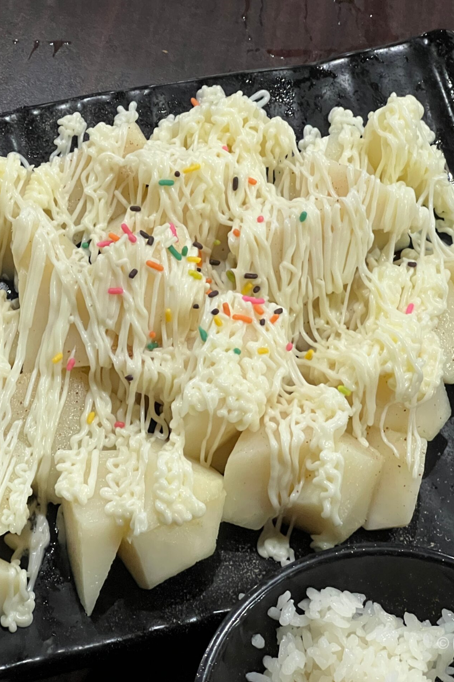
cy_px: 341
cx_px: 138
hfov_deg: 12.8
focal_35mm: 107
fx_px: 2024
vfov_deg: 19.1
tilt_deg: -61.6
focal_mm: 9
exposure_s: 1/60
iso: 800
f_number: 2.8
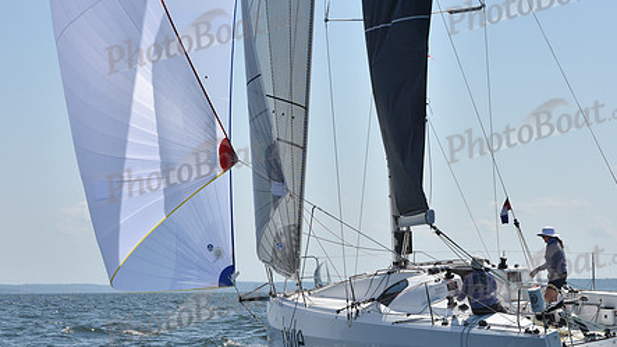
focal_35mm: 118
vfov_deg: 10.3
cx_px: 375
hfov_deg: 18.1
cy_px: 219
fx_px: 1930
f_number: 10
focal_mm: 86
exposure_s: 1/1250
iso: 320
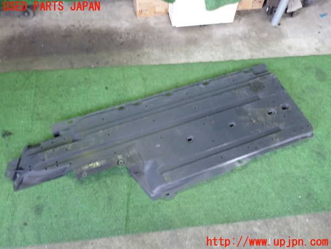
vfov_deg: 46.8
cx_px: 166
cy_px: 124
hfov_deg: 60.0
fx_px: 287
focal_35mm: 30
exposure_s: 1/30
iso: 640
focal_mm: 5.4
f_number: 2.3
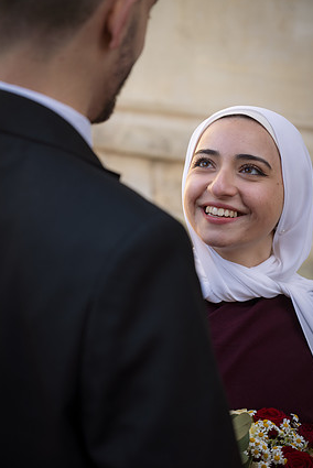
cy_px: 224
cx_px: 159
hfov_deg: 18.7
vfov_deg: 27.7
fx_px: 950
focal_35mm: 73
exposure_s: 1/200
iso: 100
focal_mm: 69
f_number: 4
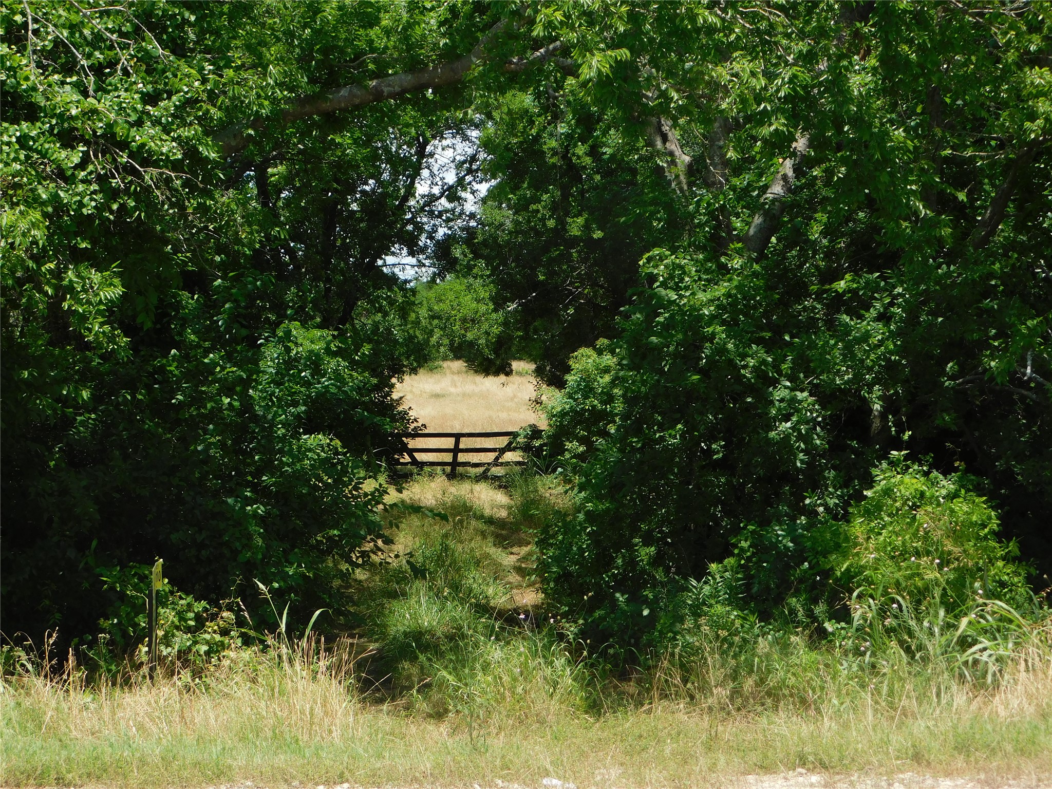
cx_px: 526
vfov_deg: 20.7
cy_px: 394
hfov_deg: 27.4
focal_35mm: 71
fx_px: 2158
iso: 125
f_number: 4.3
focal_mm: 12.6
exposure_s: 1/500
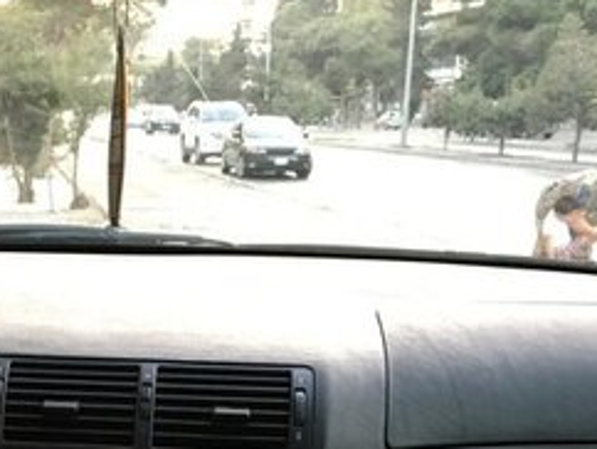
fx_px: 1364
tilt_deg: -18.4
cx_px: 10
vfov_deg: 17.5
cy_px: 583
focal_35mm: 79
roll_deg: -1.1
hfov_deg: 23.7
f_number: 2.2
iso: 160
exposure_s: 1/33
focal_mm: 4.15
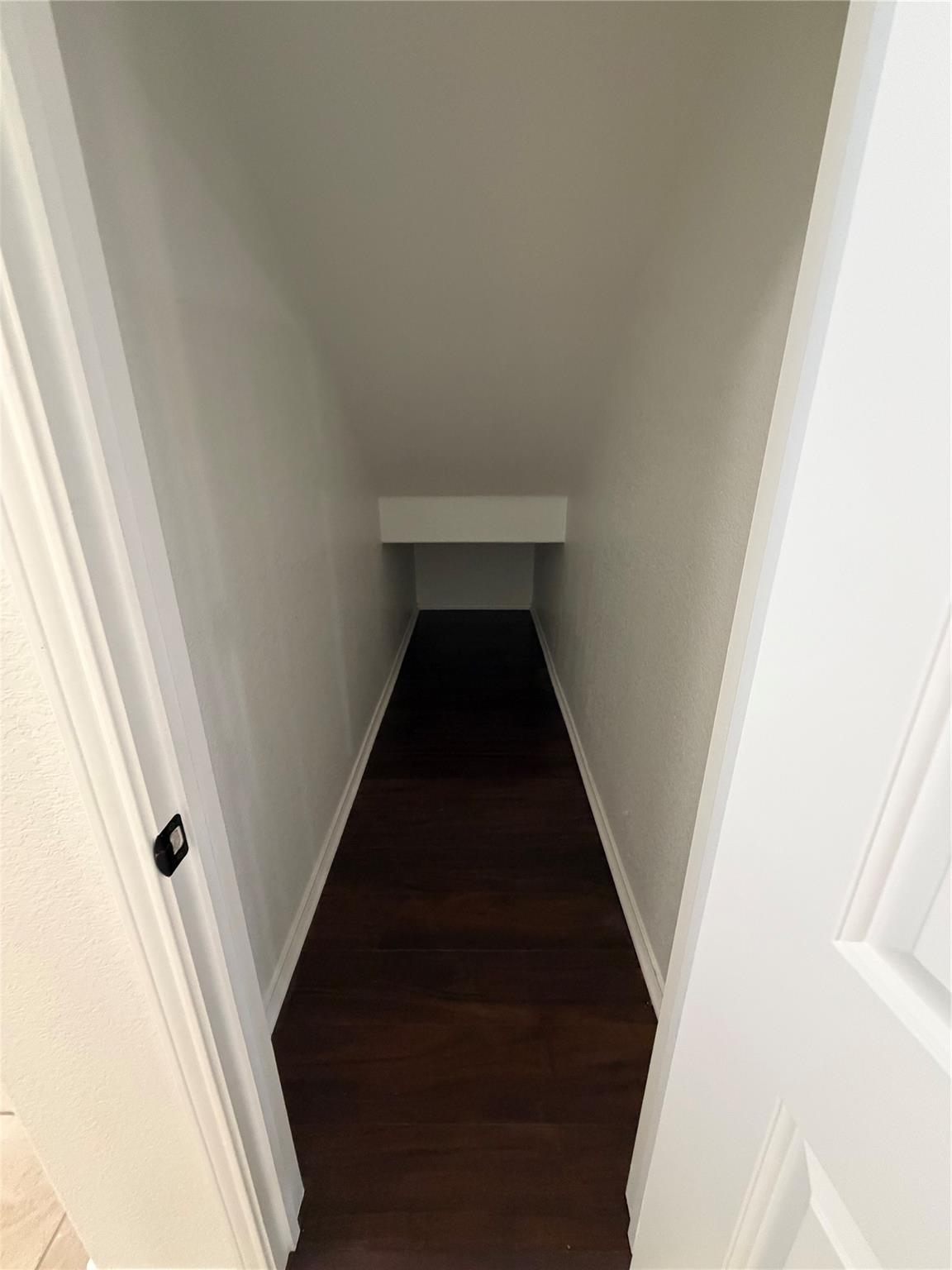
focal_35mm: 14
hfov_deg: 85.7
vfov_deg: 102.1
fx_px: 513
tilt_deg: -20.3
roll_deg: -0.2
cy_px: 635
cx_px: 476
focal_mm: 2.22
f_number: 2.2
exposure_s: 1/60
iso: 640
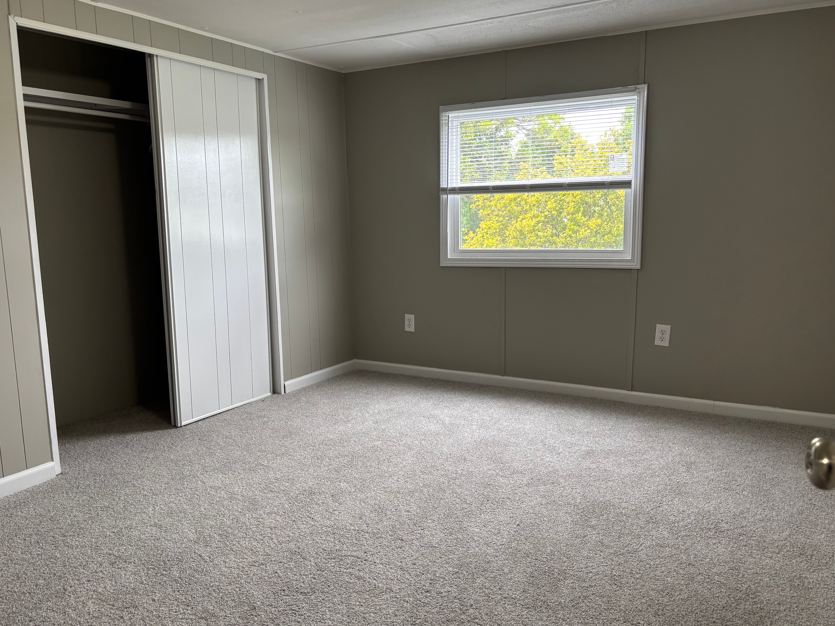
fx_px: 651
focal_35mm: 27
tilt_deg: -10.0
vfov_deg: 51.3
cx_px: 402
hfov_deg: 65.3
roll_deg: +1.6
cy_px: 323
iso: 100
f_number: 1.6
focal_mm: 5.96
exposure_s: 1/120
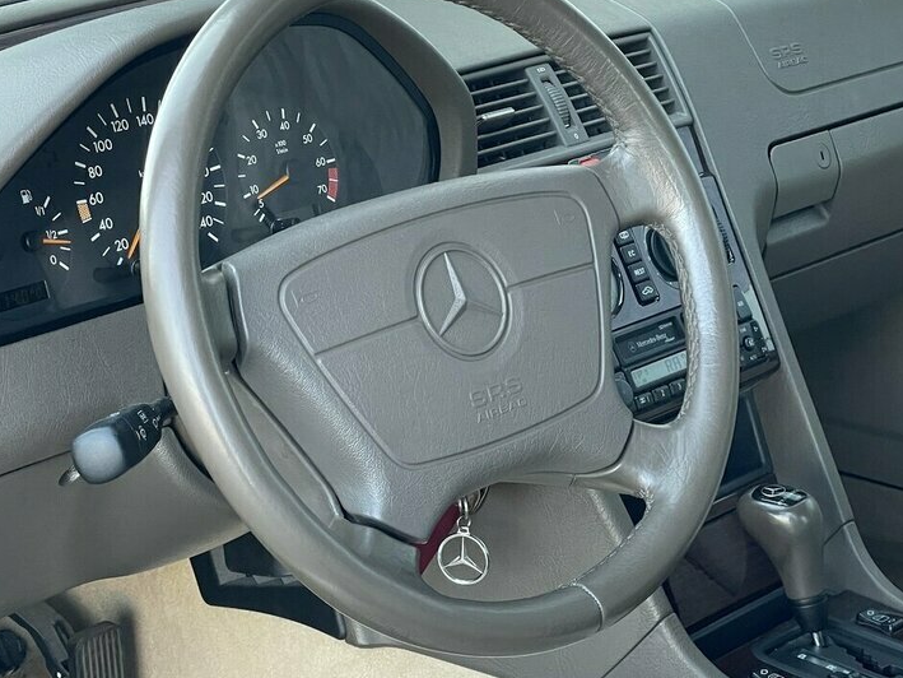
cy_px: 314
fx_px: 2296
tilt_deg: -16.3
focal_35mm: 88
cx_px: 452
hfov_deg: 22.3
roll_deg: +0.7
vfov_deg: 16.8
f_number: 2
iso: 100
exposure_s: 1/99
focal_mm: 6
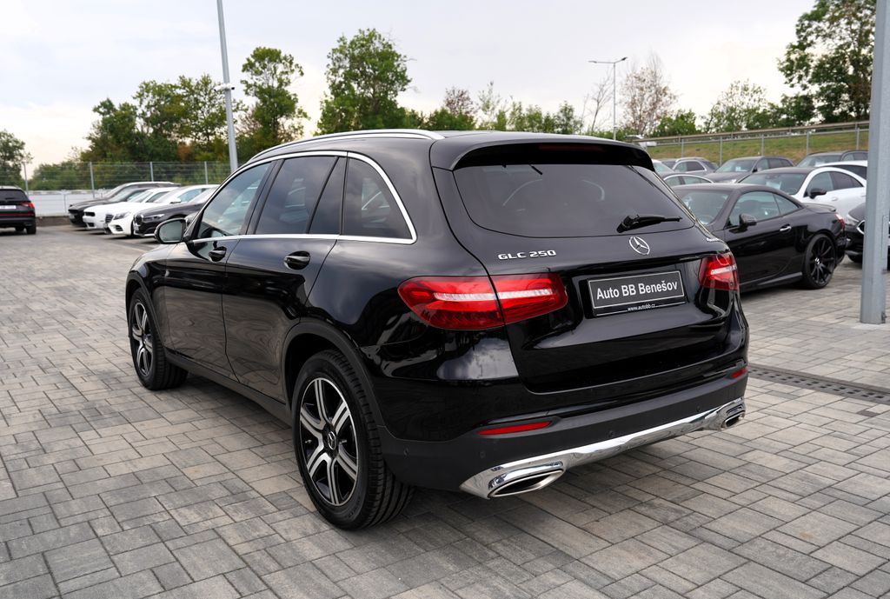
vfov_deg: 42.6
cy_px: 300
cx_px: 445
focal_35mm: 31
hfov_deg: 60.1
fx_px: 769
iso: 100
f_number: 5
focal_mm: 31
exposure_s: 1/125
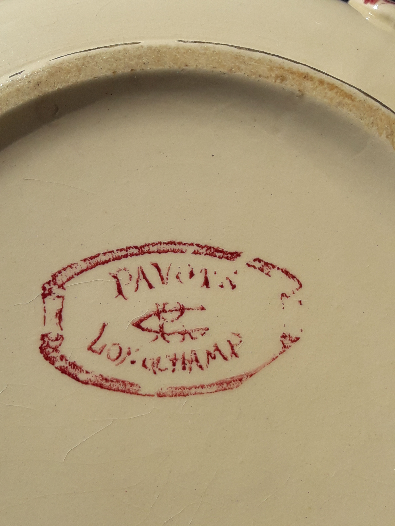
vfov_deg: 63.4
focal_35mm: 28
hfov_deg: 49.7
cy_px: 263
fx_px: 426
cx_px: 198
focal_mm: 3.7
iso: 40
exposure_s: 1/4405
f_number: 1.9
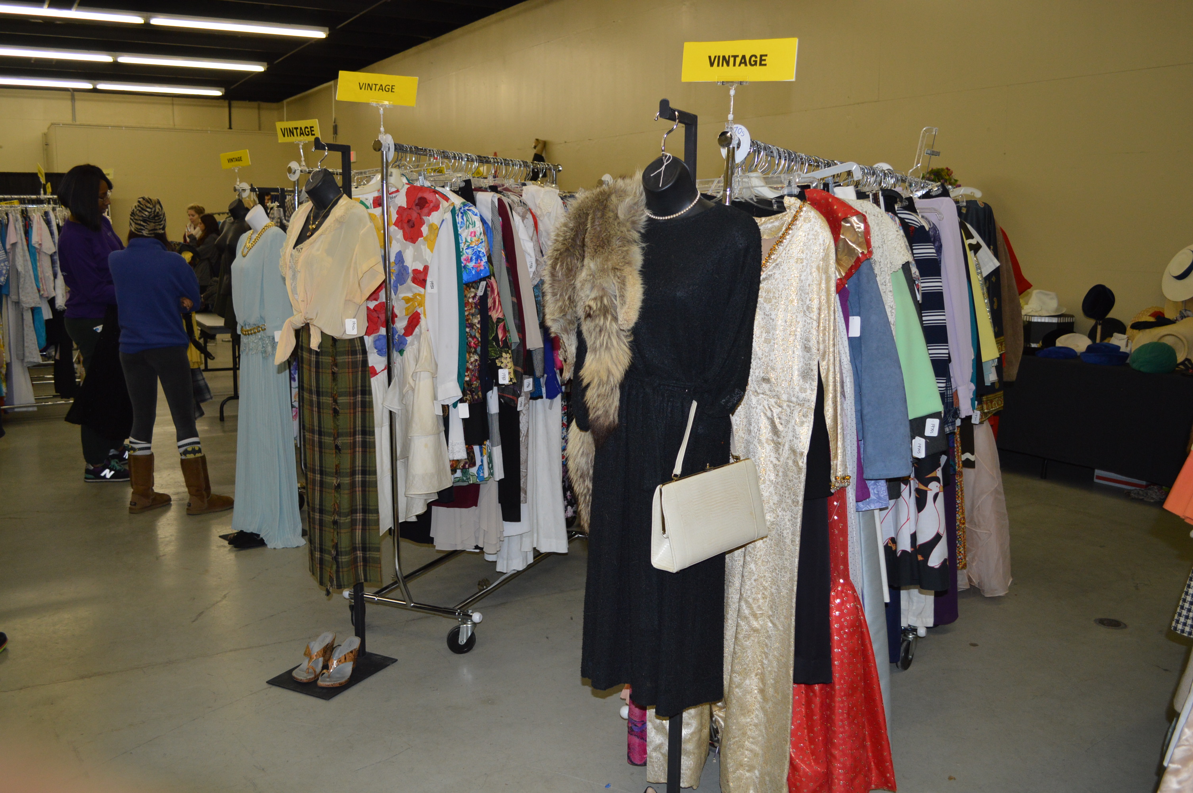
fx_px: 993
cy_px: 396
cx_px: 596
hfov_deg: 62.0
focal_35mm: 30
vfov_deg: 43.5
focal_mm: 20
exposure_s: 1/60
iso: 640
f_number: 3.8
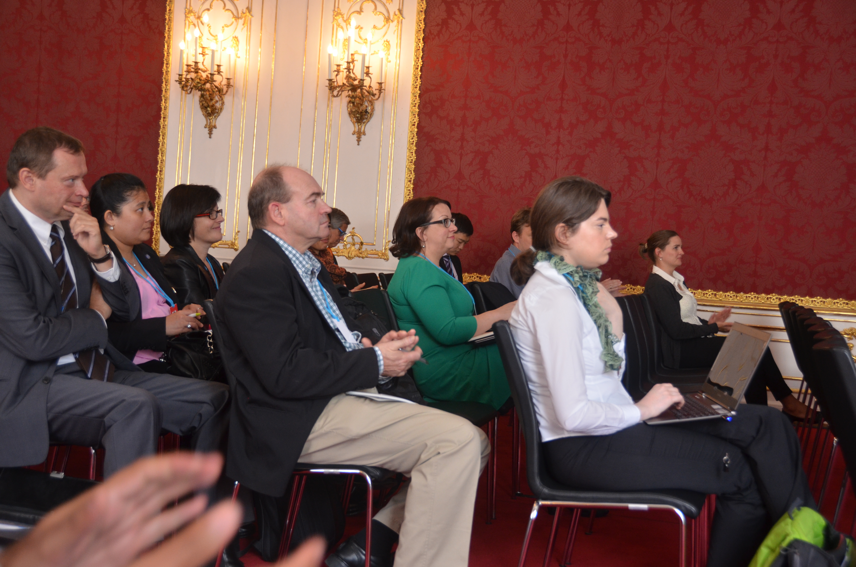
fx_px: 1139
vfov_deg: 28.0
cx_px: 428
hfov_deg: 41.2
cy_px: 284
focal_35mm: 48
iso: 640
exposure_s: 1/60
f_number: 4.2
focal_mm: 32
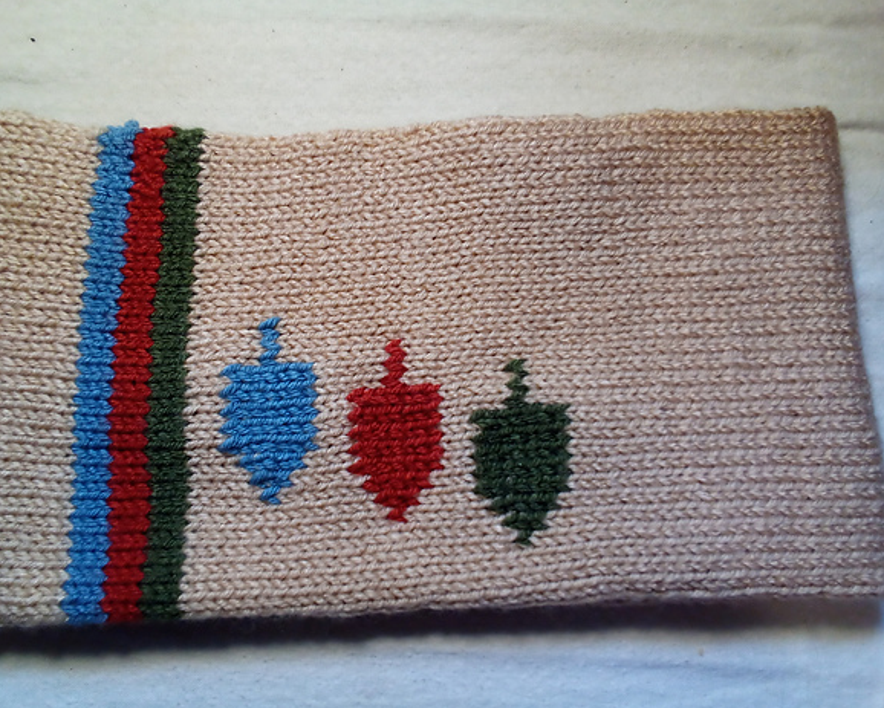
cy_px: 362
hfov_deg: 63.9
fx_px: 707
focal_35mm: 27
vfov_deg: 53.2
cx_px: 399
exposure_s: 1/30
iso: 107
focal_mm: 2.05
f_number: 2.4
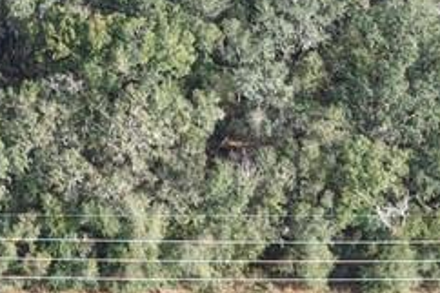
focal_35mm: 165
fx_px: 2015
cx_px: -231
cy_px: -186
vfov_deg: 8.1
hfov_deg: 11.9
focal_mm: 8.67
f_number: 1.8
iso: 100
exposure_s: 1/800
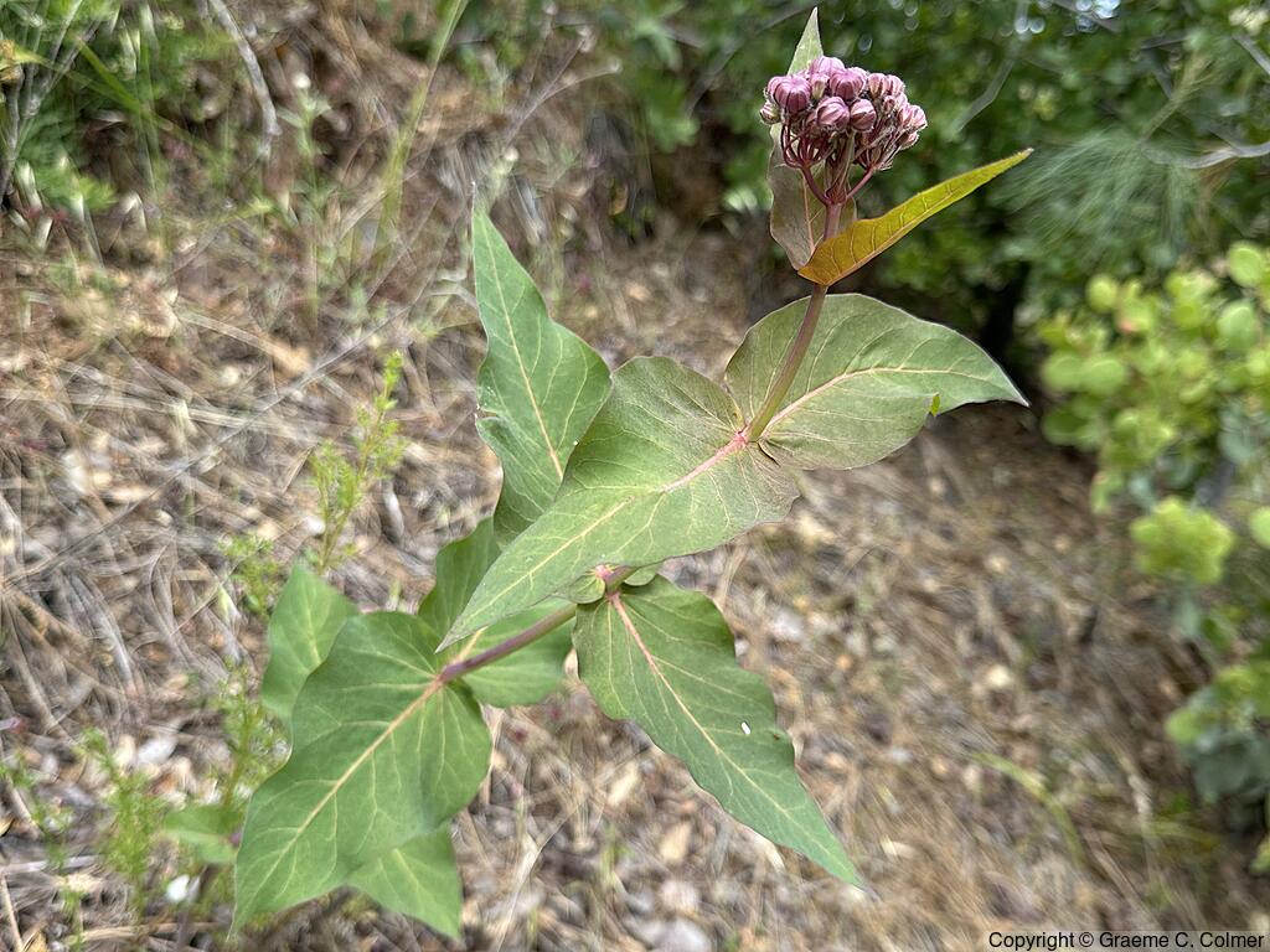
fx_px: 881
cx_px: 635
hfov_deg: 71.6
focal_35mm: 24
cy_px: 476
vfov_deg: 56.8
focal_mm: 6.86
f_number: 1.78
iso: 80
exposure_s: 1/756
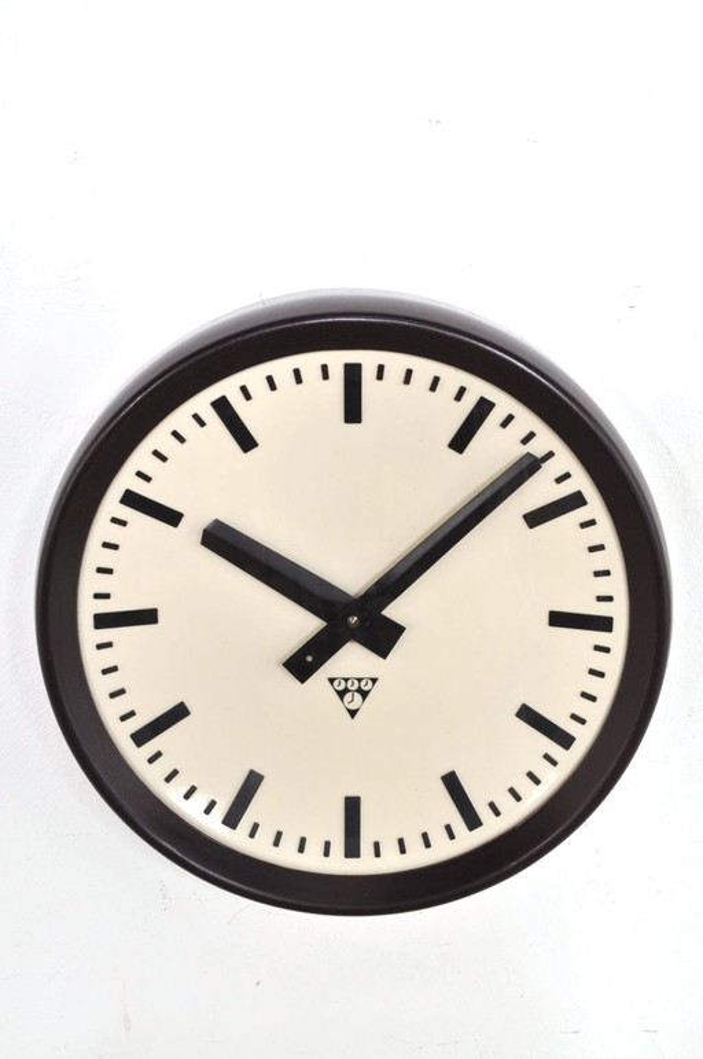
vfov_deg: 45.0
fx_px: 1278
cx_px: 352
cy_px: 530
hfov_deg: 30.8
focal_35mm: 44
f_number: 8
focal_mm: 29
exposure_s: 1/125
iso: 400
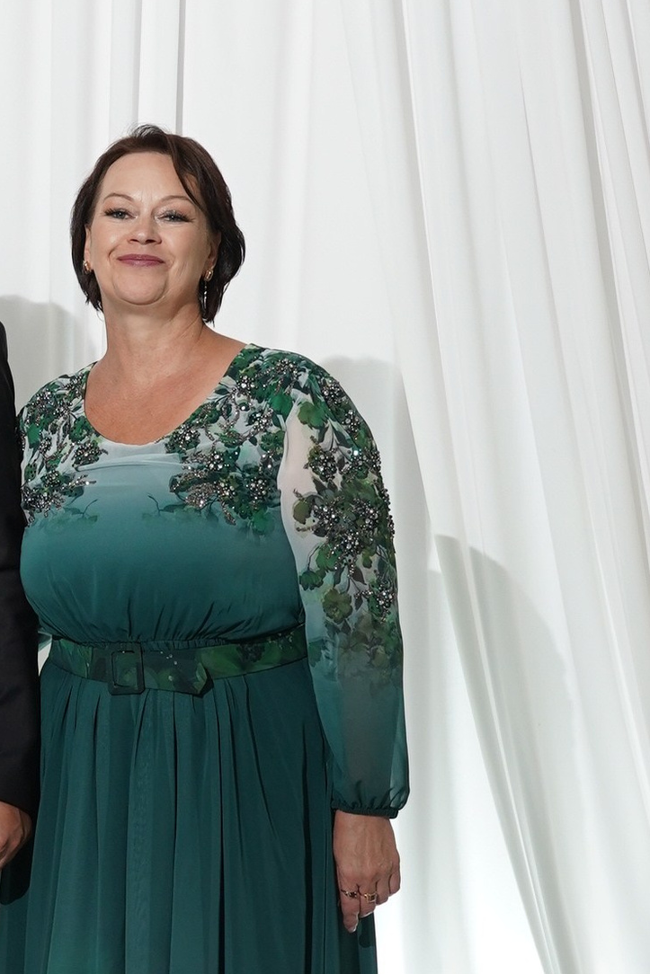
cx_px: -289
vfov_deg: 16.5
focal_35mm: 124
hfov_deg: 10.7
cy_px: 584
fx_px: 3357
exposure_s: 1/200
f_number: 4
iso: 640
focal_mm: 35
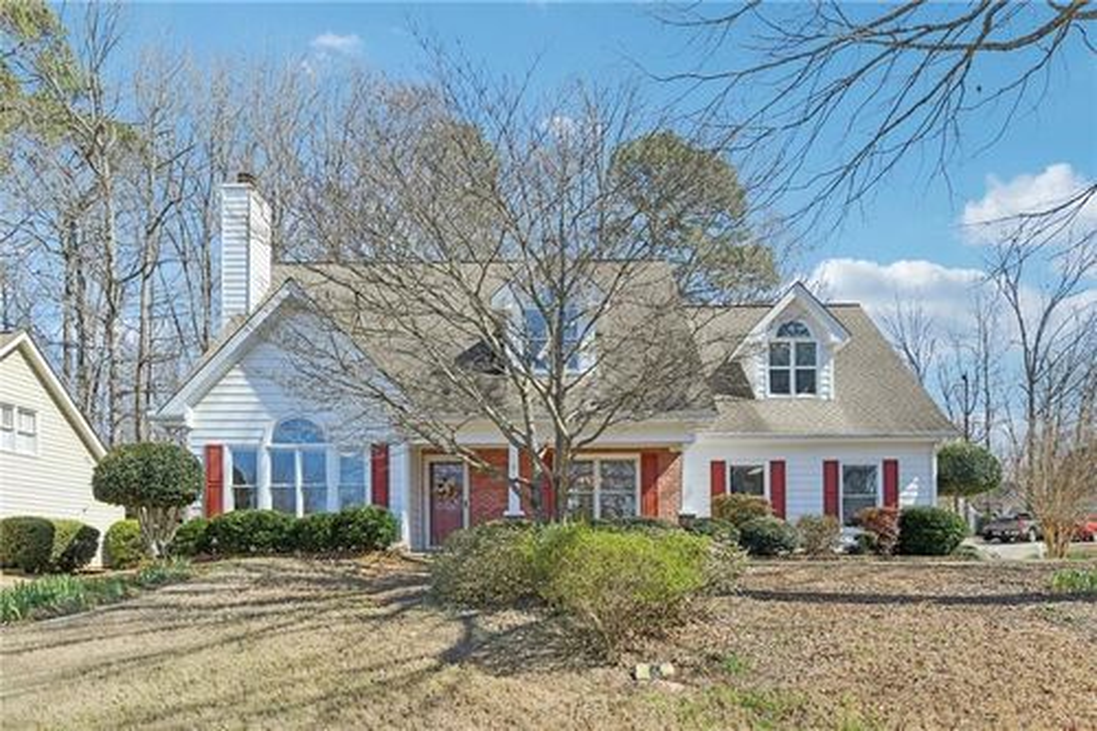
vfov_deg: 64.5
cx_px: 548
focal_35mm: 19
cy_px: 366
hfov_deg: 86.9
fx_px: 579
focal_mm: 19
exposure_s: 1/1000
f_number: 8
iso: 400
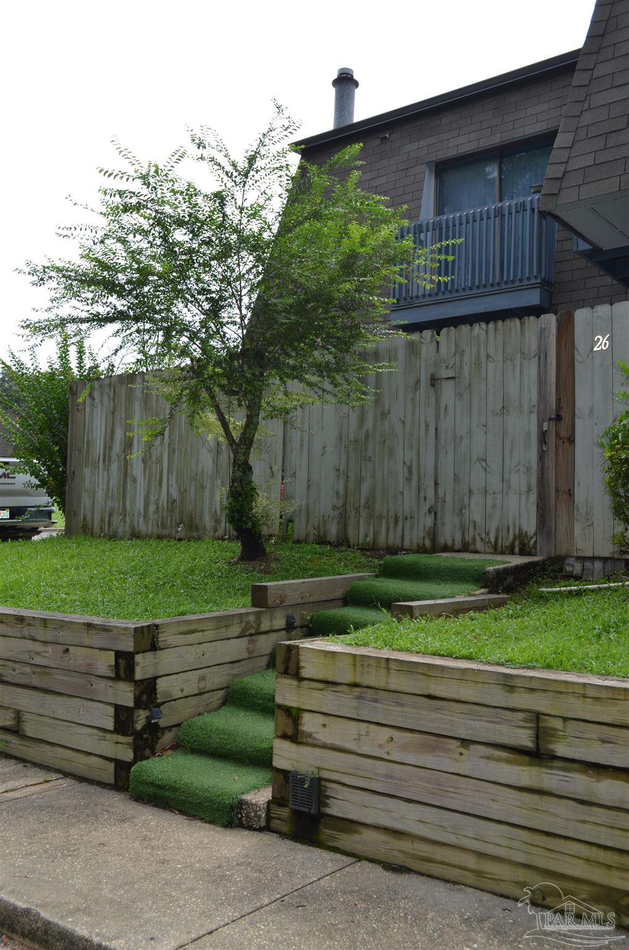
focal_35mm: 33
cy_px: 475
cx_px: 314
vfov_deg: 57.3
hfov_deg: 39.8
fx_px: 869
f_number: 7.1
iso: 100
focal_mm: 22
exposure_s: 1/200
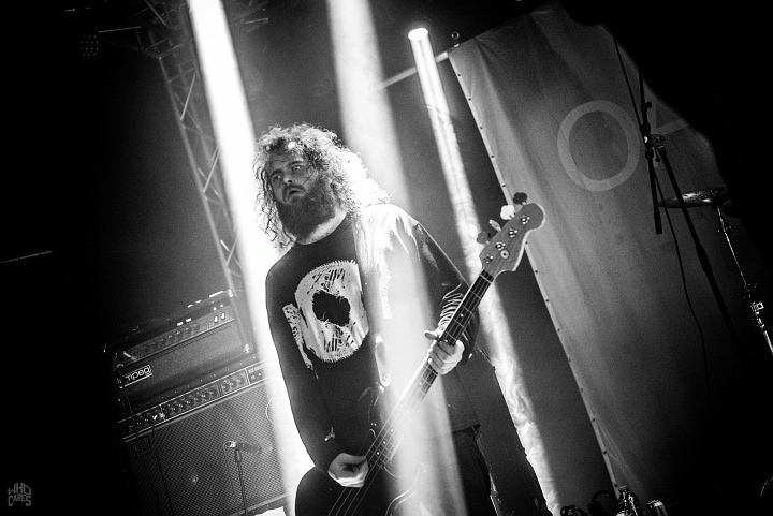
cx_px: 386
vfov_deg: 19.5
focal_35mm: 70
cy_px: 258
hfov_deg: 28.8
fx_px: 1504
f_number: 4
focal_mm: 70
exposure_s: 1/40
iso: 4000
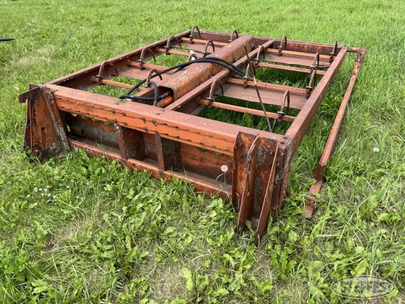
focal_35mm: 26
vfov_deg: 53.1
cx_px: 202
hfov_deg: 67.3
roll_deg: +5.9
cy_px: 152
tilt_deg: -32.3
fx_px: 304
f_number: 1.5
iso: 50
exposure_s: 1/1344
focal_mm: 5.7
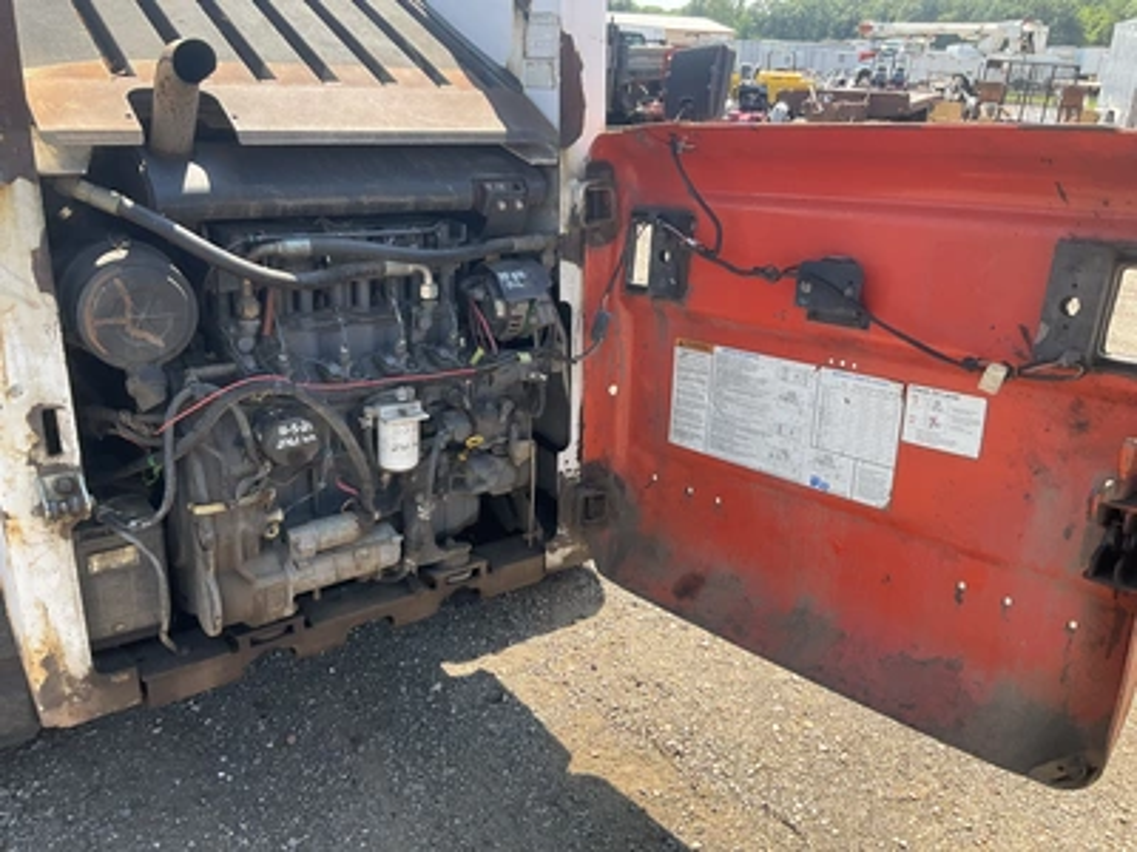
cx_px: 568
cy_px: 426
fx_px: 953
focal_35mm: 29
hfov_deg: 61.7
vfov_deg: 48.2
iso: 25
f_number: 1.8
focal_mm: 3
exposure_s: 1/316
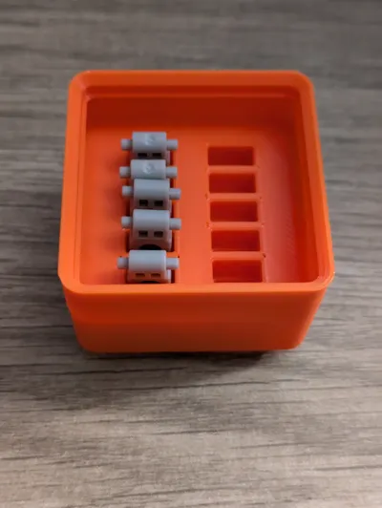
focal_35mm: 51
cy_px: 254
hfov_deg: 28.6
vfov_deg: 37.5
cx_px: 191
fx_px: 749
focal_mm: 5.43
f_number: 1.89
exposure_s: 1/120
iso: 877
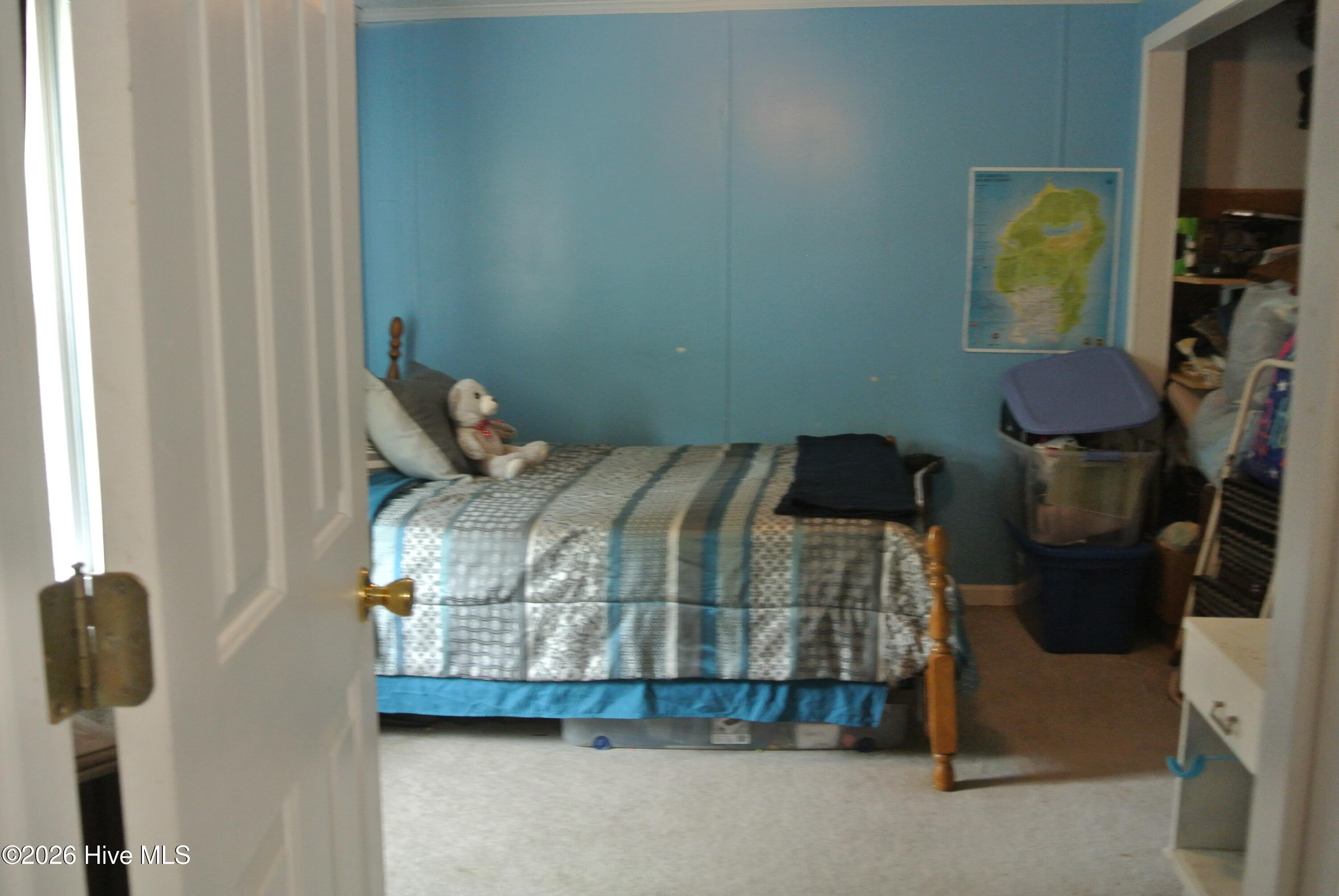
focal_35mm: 31
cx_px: 670
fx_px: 1154
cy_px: 448
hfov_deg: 60.2
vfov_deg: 42.4
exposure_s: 1/30
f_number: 3.8
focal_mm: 11.8
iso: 720
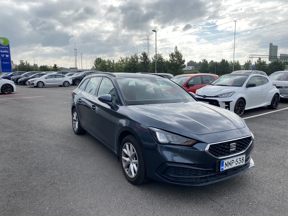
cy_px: 108
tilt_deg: -8.7
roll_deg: +0.8
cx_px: 144
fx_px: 216
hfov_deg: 67.3
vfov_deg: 53.1
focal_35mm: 26
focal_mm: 4.25
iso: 32
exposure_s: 1/1053
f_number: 1.8
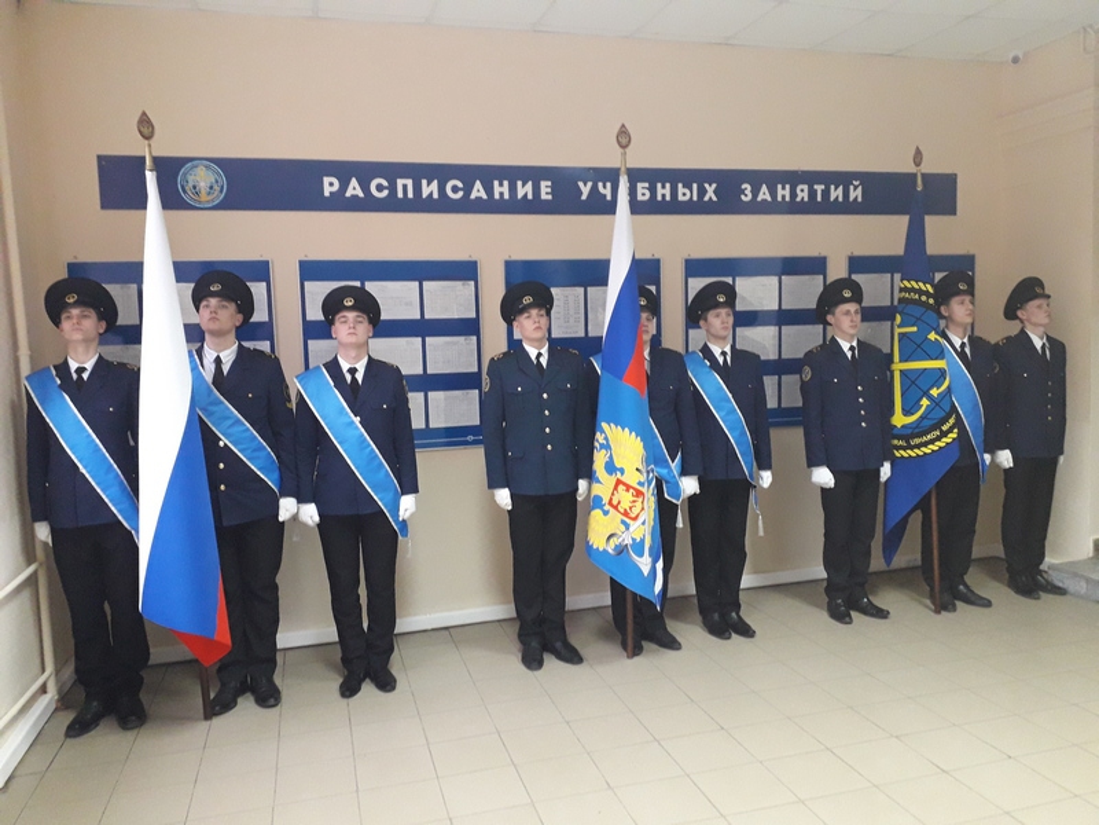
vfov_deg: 51.4
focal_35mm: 27
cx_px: 550
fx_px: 857
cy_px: 412
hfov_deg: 65.3
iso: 250
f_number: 1.9
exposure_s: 1/25
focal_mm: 3.6
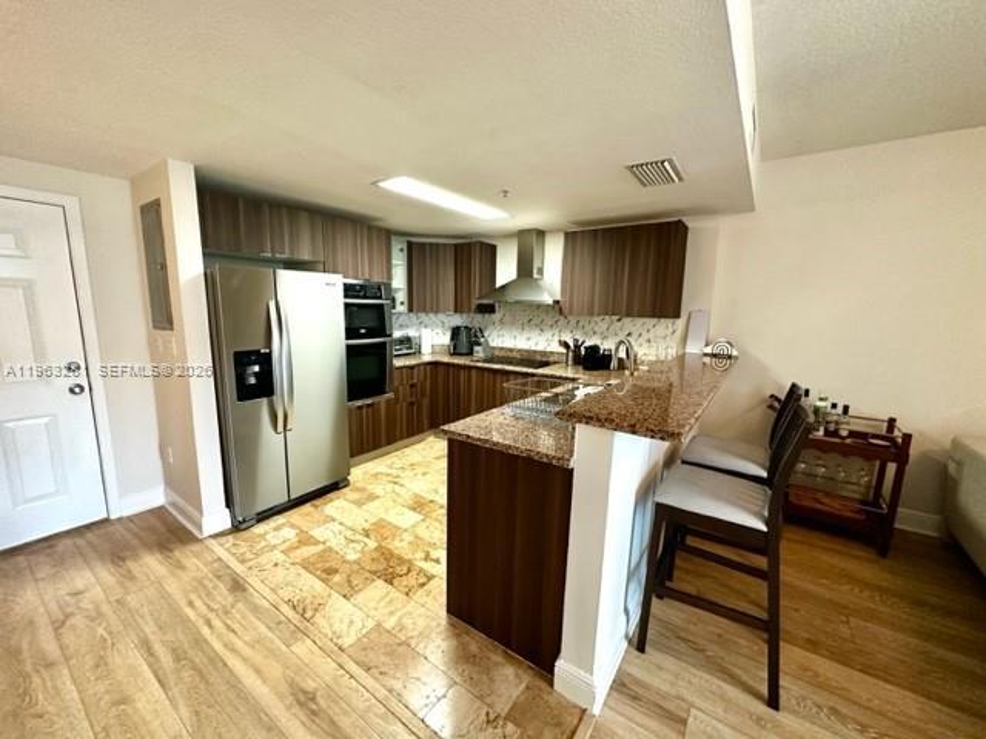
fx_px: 399
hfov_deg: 102.1
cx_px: 493
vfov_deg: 85.7
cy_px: 370
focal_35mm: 14
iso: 400
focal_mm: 2.22
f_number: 2.2
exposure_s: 1/60
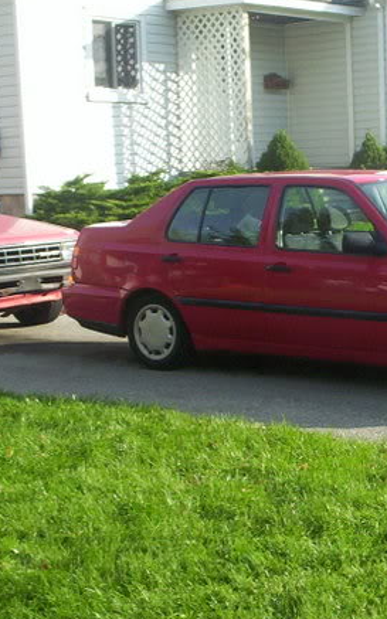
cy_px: 307
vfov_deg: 27.9
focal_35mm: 74
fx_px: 1249
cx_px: 354
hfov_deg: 17.3
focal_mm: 4.99
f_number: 4.5
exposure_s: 1/284
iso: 100
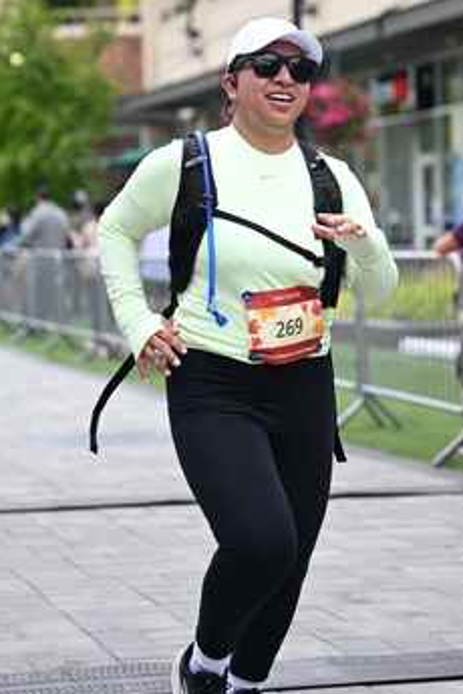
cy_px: 165
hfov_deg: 11.6
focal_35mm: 118
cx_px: 267
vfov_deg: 17.2
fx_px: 2276
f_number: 2.8
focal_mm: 74
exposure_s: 1/2500
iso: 640
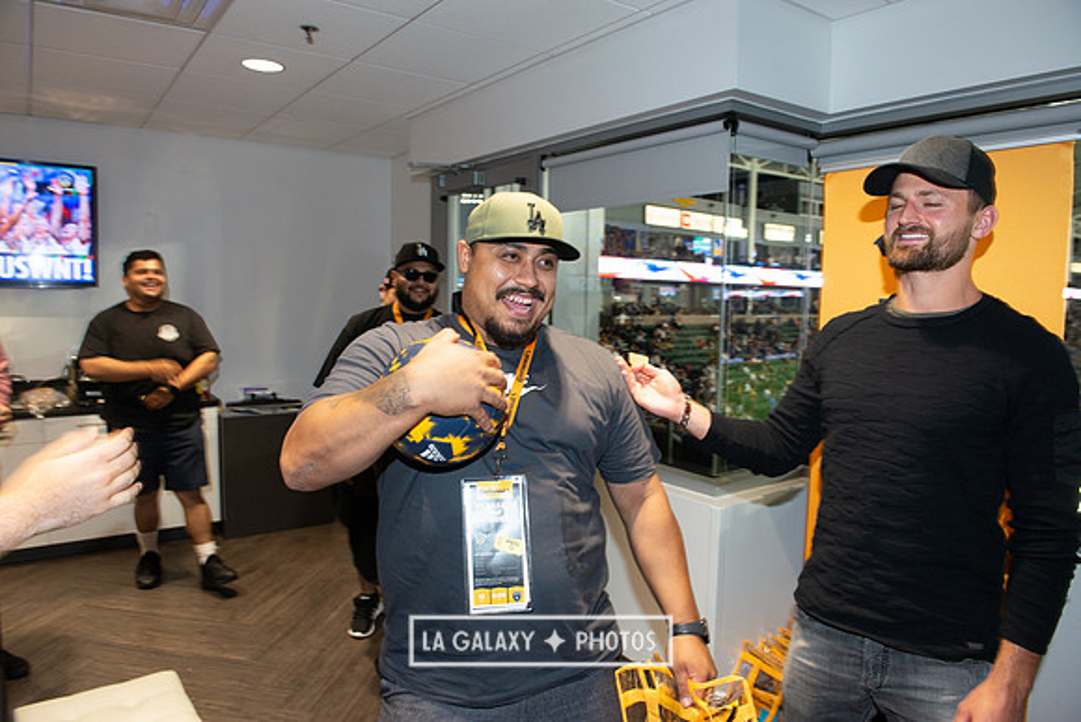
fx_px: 721
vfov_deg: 53.2
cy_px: 361
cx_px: 540
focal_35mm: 24
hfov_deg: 73.7
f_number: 6.3
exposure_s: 1/60
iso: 640
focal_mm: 24
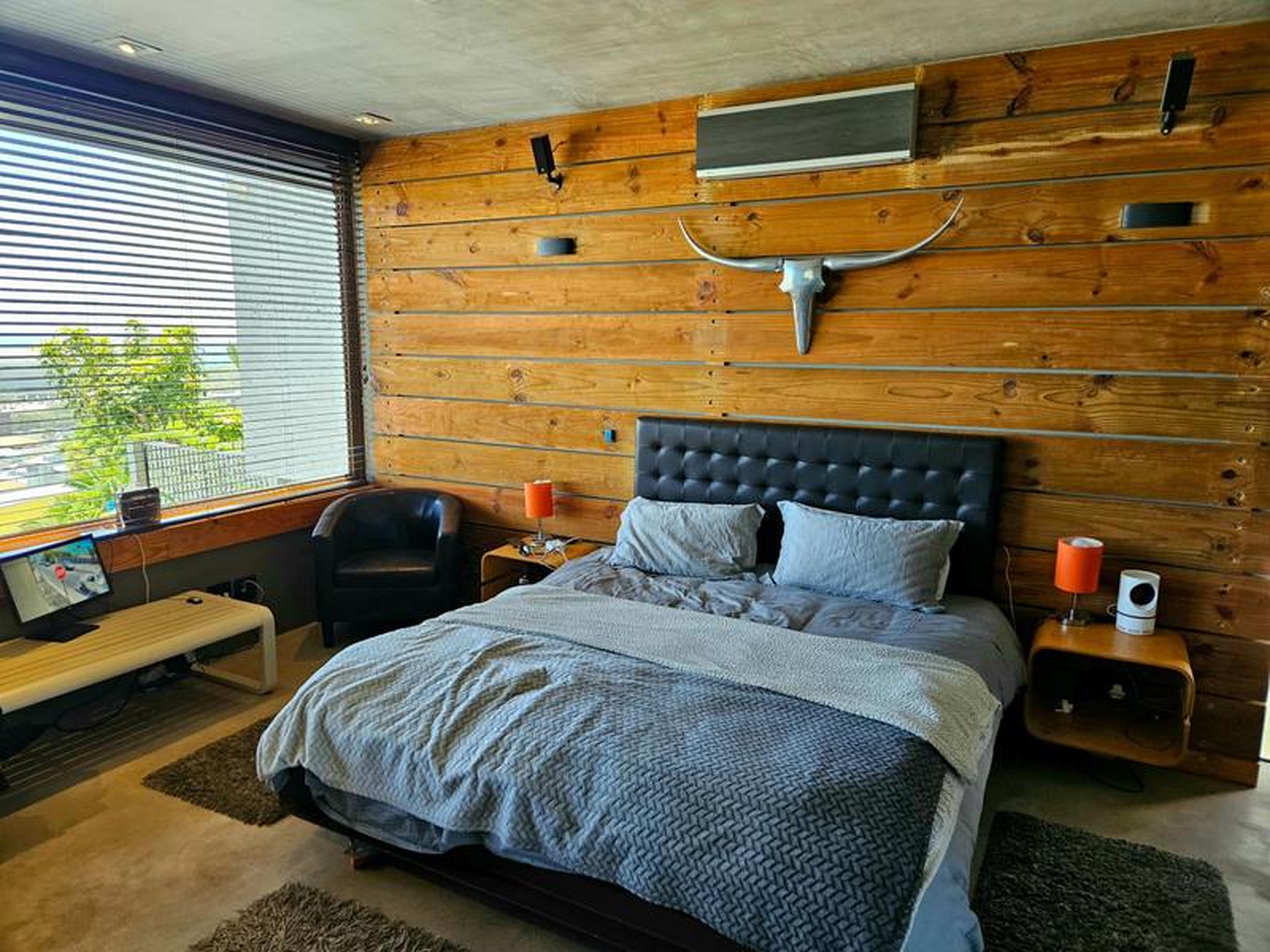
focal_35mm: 23
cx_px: 635
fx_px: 844
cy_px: 476
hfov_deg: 73.9
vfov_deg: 58.9
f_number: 1.8
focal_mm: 5.4
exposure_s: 1/192
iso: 160
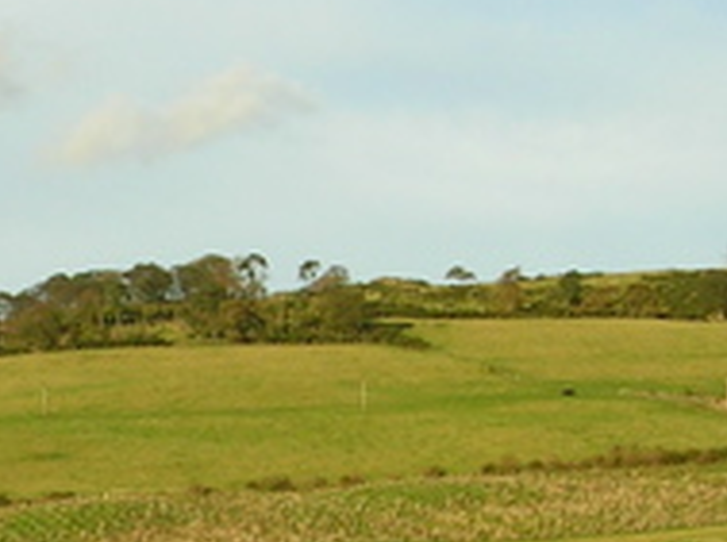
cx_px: 19
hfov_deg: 15.1
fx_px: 2704
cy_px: 523
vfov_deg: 11.4
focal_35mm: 129
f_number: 5.6
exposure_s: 1/237
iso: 50
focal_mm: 5.8
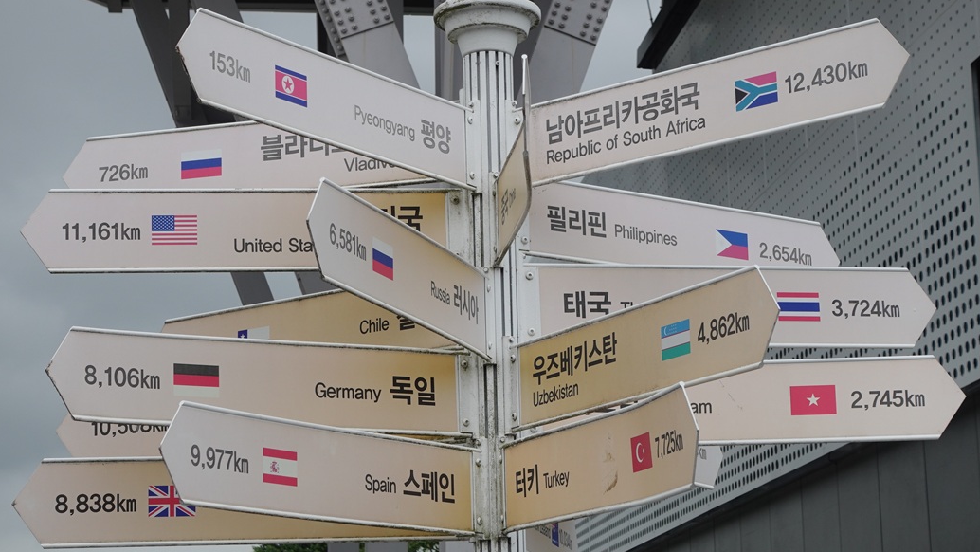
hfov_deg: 28.6
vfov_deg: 16.3
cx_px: 490
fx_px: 1923
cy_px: 252
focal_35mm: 74
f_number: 5.6
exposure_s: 1/400
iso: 125
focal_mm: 25.7
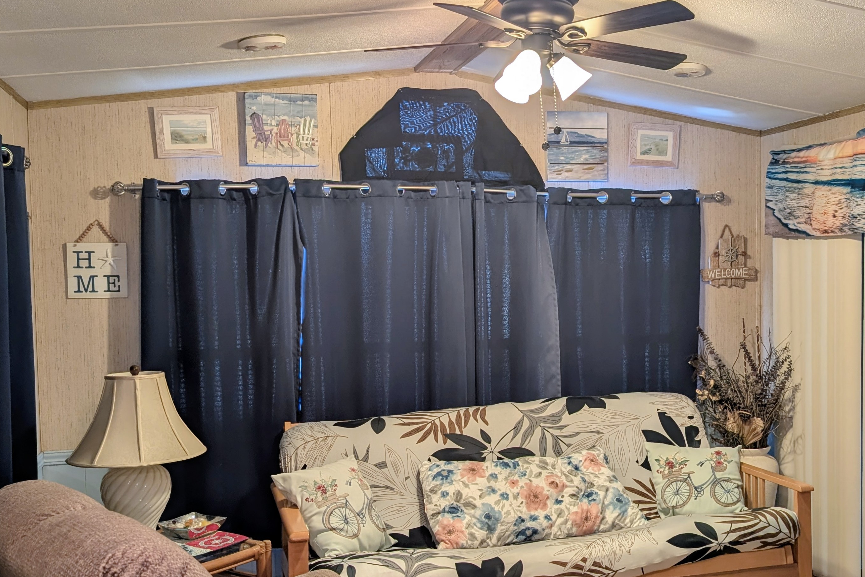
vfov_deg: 35.9
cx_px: 505
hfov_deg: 51.7
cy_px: 302
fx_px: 889
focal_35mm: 37
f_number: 1.68
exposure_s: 1/60
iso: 76
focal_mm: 6.9
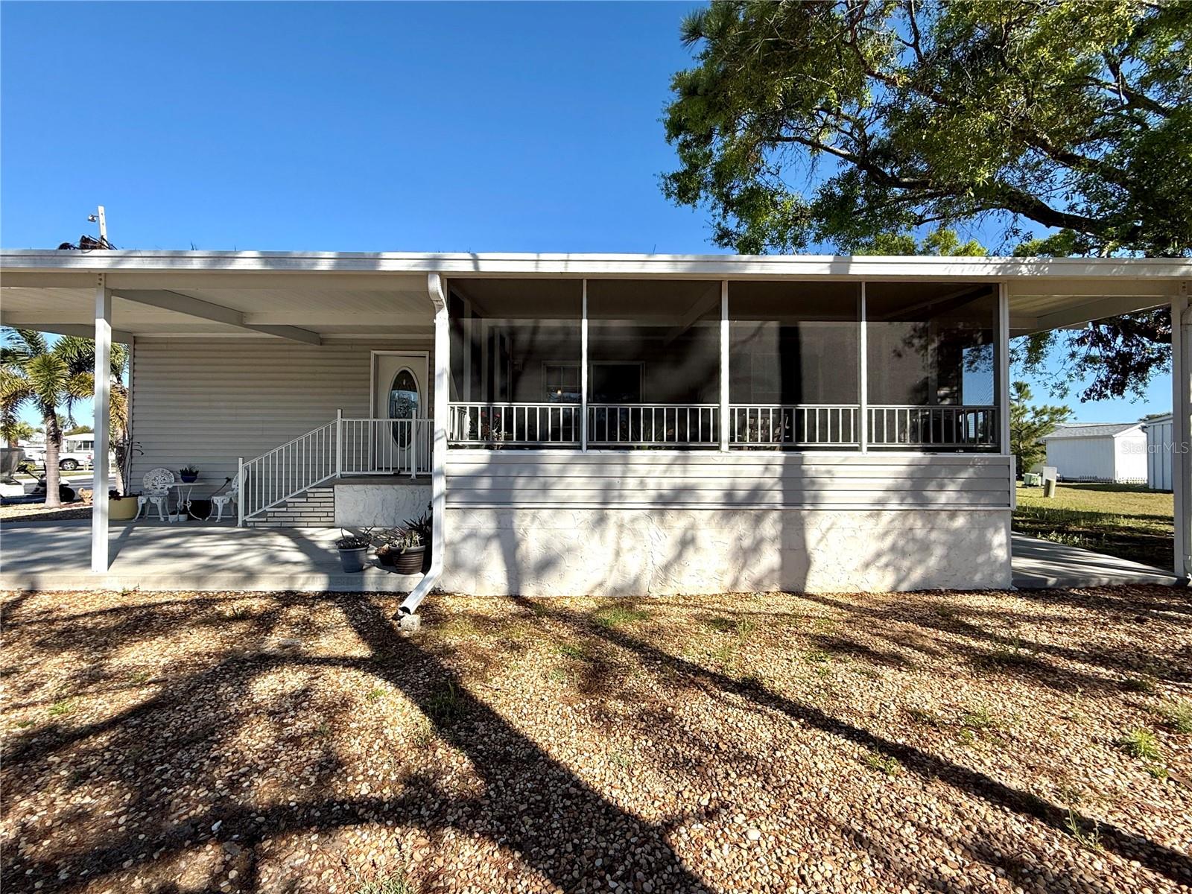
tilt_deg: +0.8
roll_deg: +1.5
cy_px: 447
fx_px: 482
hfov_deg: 102.1
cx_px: 596
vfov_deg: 85.7
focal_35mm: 14
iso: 50
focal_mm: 2.22
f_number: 2.2
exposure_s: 1/1961
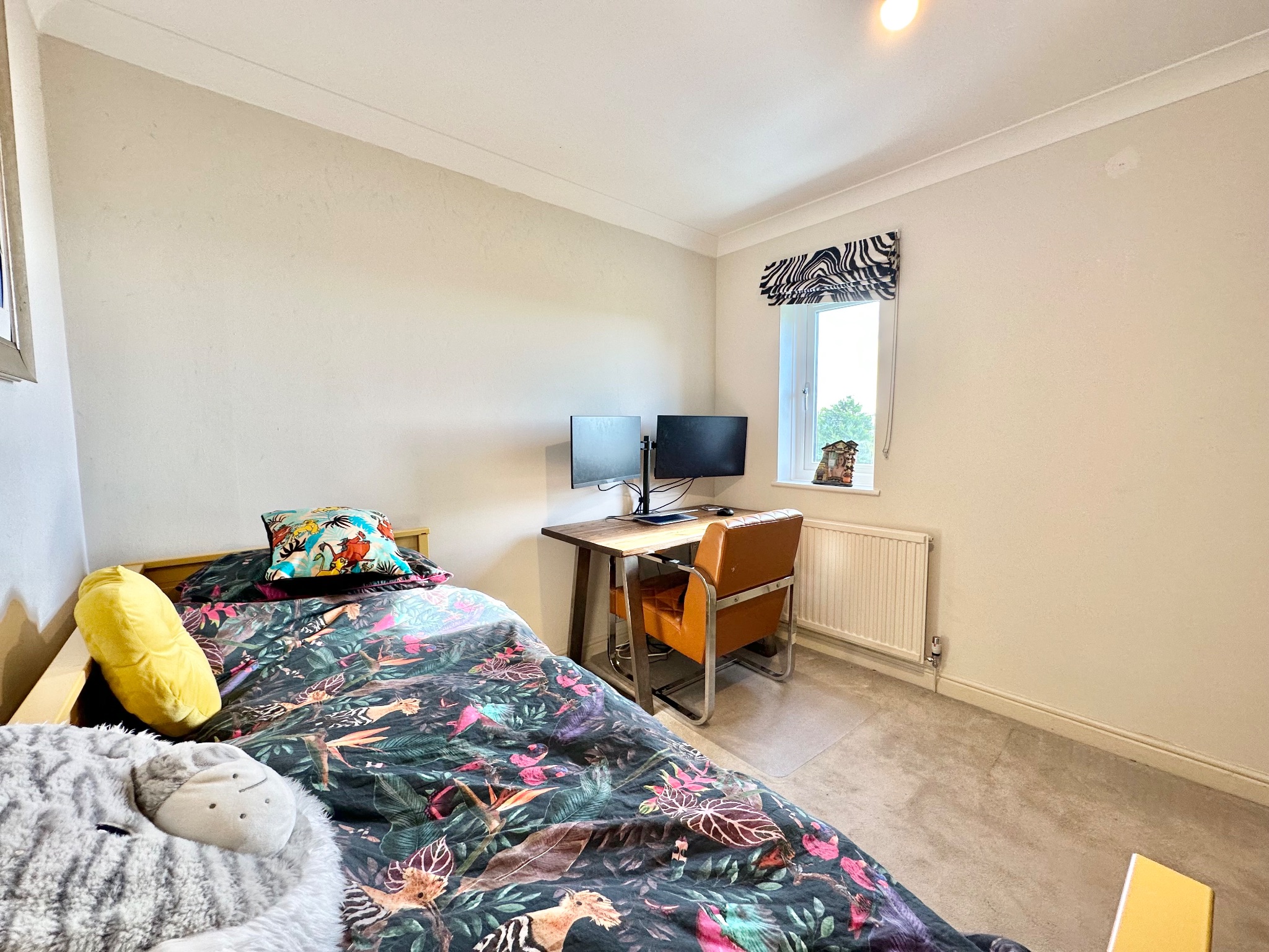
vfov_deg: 85.7
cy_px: 476
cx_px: 634
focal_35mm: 14
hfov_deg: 102.1
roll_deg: +0.4
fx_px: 513
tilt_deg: -4.8
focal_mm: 2.22
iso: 100
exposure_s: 1/100
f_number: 2.2
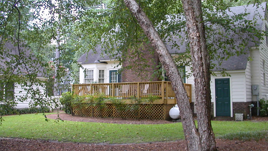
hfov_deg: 49.4
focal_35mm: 41
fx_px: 291
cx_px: 134
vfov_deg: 29.0
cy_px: 71
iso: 100
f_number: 2.7
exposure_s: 1/96.9
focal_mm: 5.6
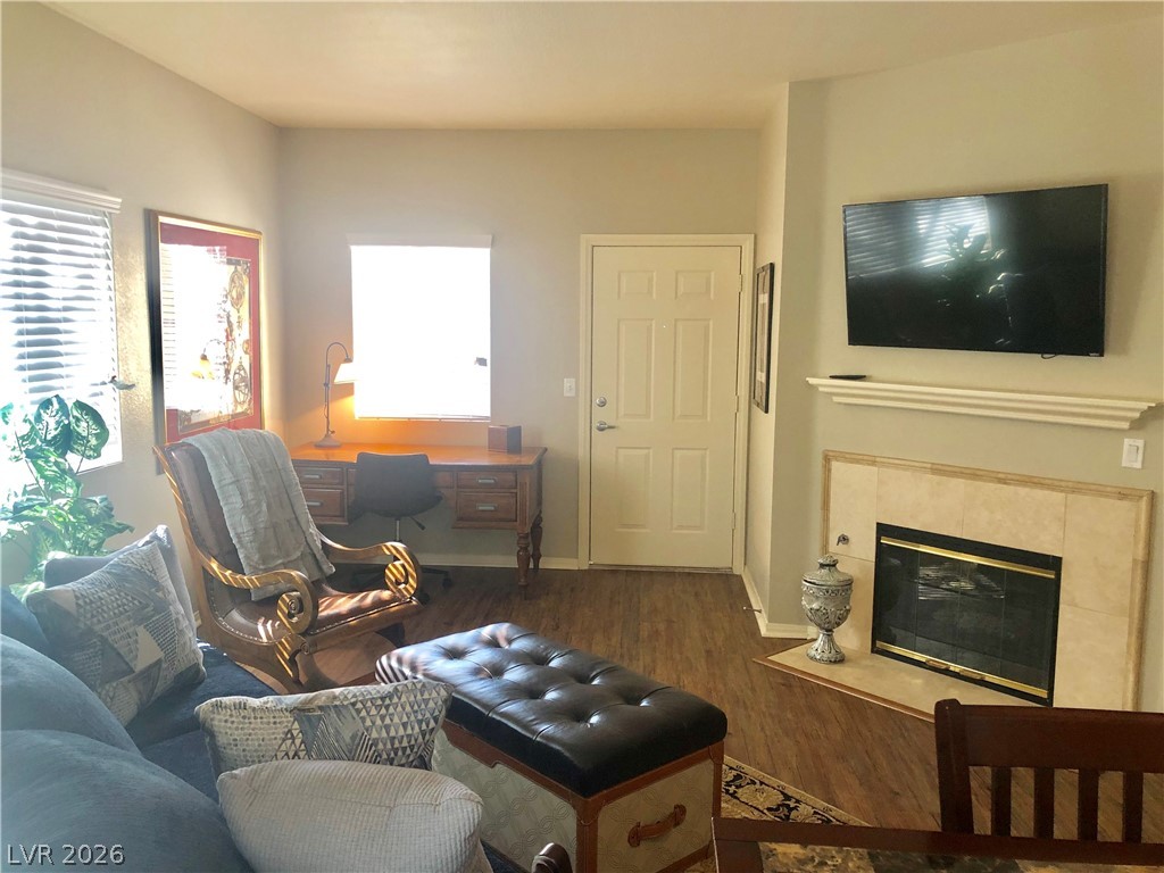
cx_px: 582
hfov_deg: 63.4
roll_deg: -1.3
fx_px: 942
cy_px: 436
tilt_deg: -8.2
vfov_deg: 49.7
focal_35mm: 28
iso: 40
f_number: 1.8
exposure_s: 1/20
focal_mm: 3.99
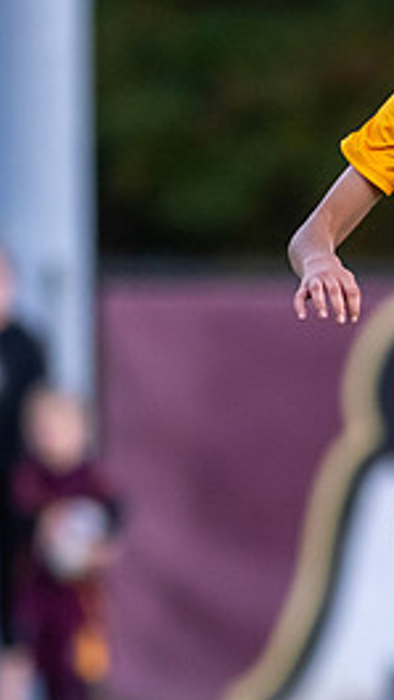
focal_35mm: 1160
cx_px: 478
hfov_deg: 1.0
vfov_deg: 1.9
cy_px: 618
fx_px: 21552
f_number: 2.8
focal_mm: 300
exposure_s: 1/1600
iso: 1600
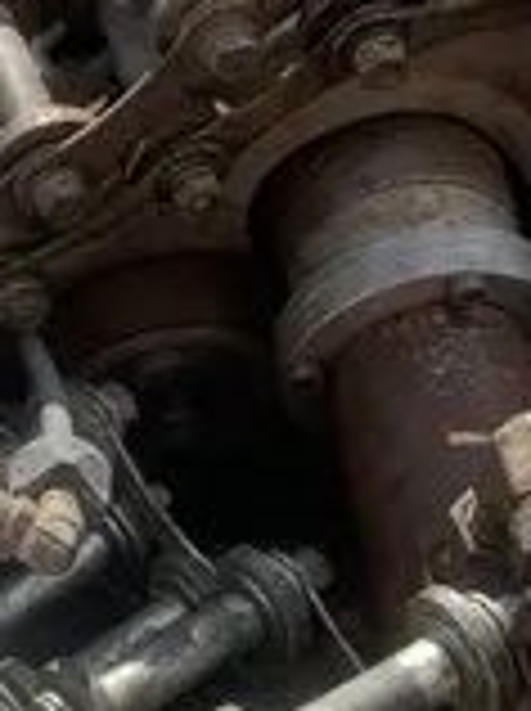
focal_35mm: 121
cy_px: 533
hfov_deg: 12.2
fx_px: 2482
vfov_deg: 16.2
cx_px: 122
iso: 25
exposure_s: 1/2309
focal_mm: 4.25
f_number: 1.8
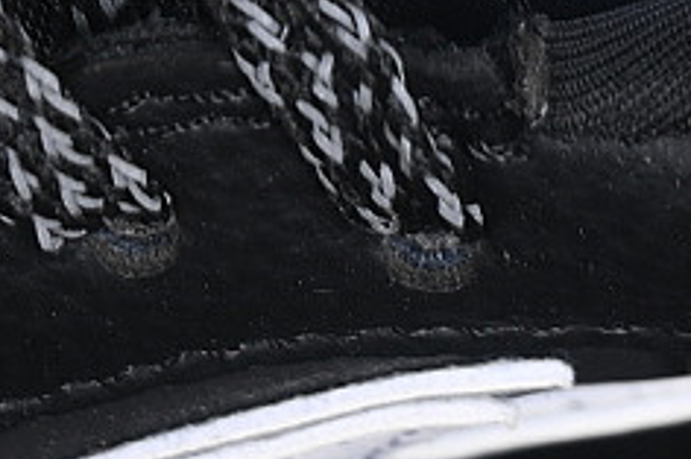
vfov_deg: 4.0
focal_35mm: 343
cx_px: 425
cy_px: -479
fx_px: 6579
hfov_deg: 6.0
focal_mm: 50
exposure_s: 1/50
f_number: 6.3
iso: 160
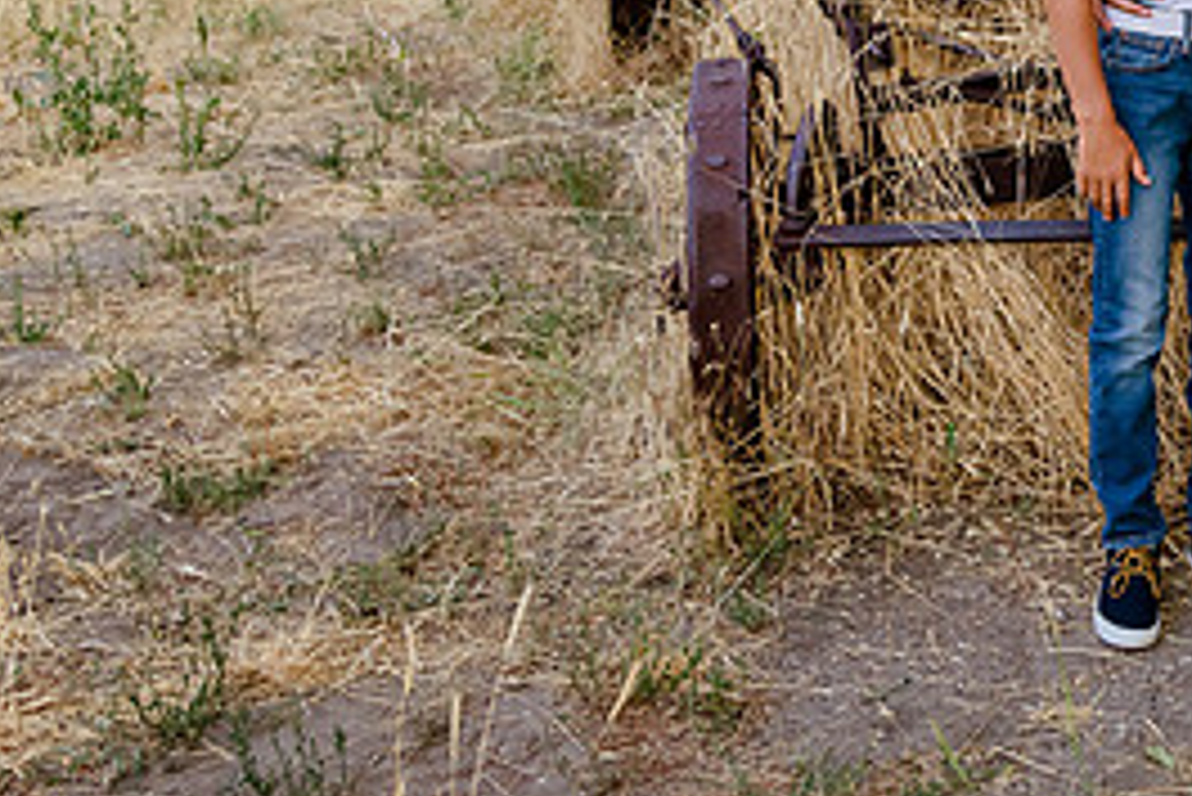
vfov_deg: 19.3
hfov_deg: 27.2
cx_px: 1357
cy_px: -134
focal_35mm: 67
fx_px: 2220
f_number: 6.3
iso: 1000
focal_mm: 24
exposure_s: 1/160
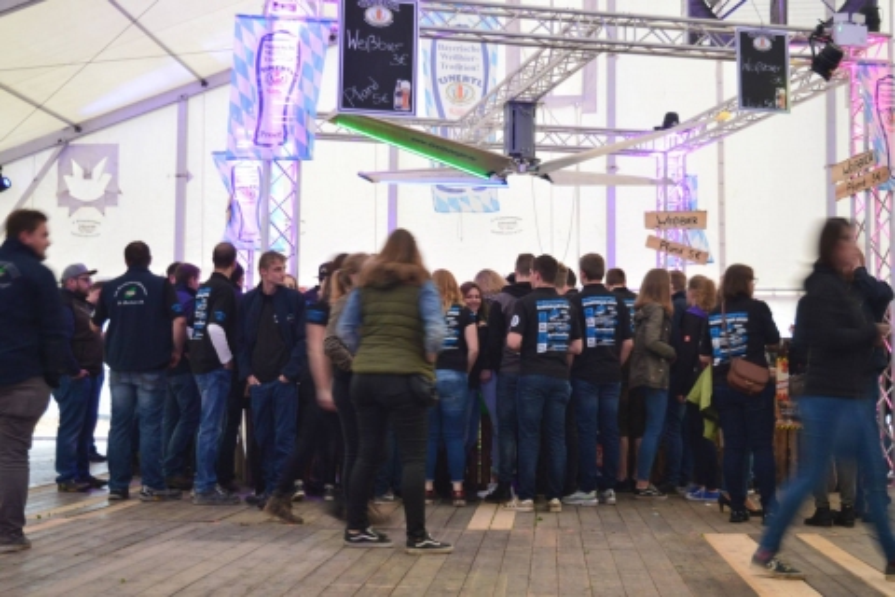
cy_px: 298
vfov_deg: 25.8
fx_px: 1305
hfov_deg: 37.9
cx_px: 448
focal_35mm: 52
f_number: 4.5
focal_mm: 35
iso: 800
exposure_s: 1/13
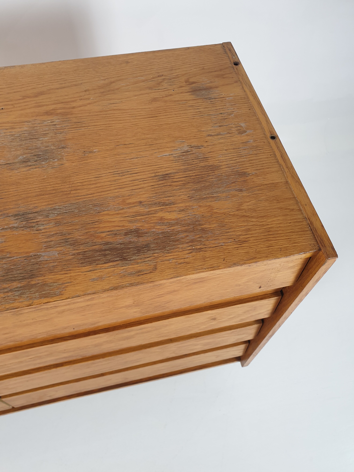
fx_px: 355
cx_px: 177
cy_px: 236
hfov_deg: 53.1
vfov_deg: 67.3
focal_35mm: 26
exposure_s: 1/50
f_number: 2.4
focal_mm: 4.3
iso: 64
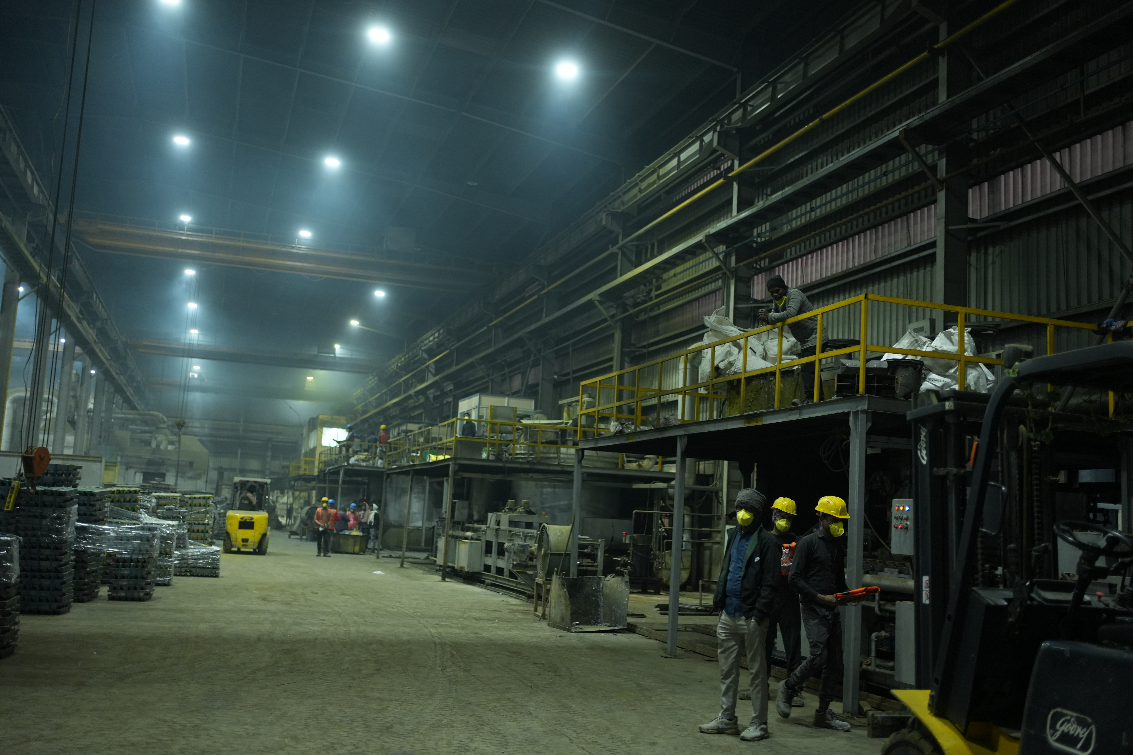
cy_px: 378
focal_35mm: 35
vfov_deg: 37.9
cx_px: 566
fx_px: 1101
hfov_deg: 54.4
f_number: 1.8
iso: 1250
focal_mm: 35
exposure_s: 1/125
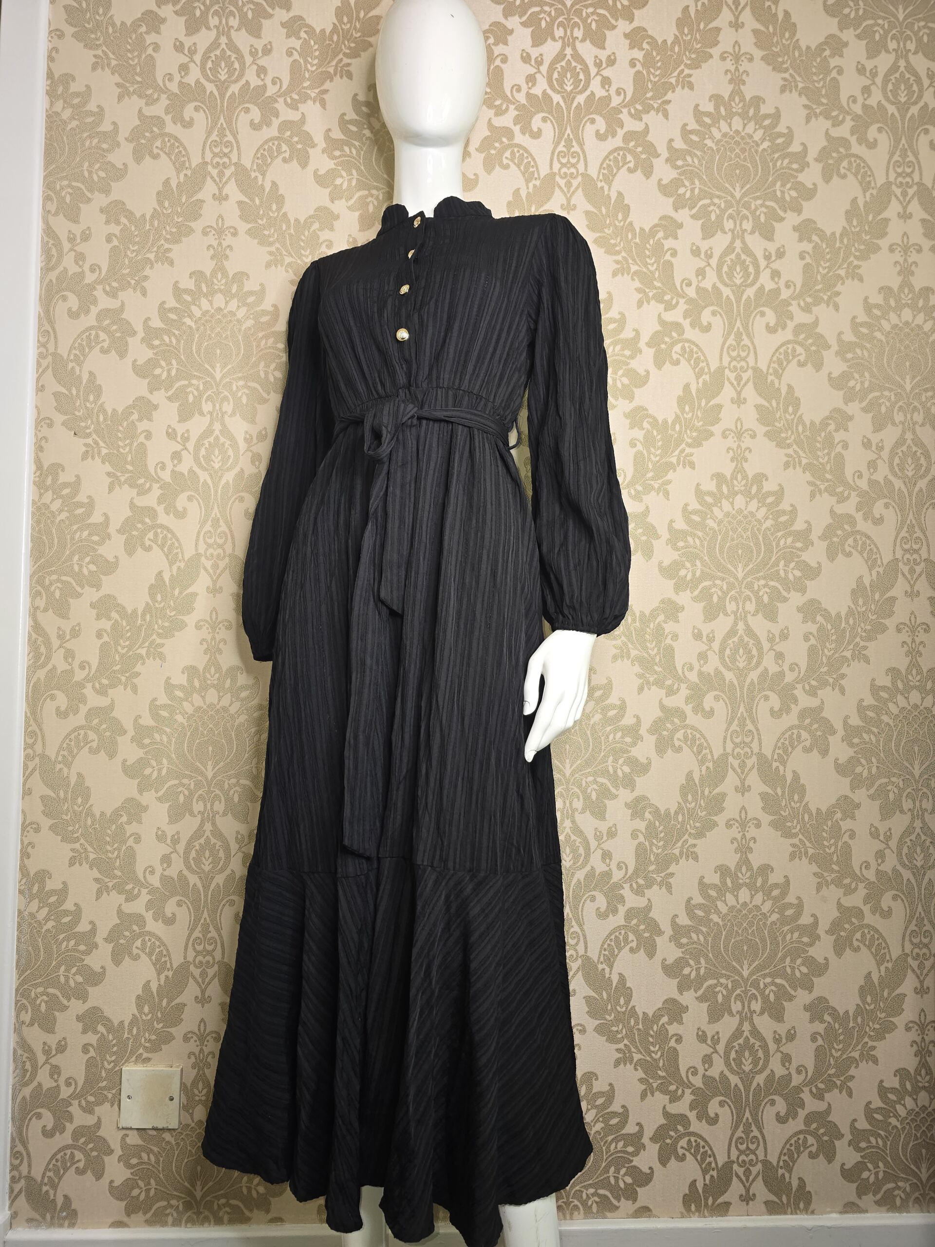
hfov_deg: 58.9
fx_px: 828
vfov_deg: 73.9
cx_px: 468
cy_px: 624
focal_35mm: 23
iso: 50
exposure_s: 1/50
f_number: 1.7
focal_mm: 6.3
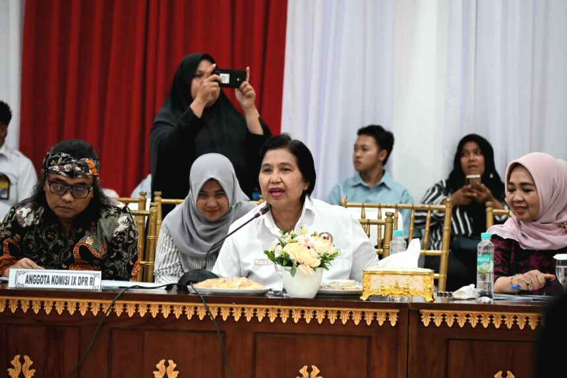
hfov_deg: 10.3
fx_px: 3151
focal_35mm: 200
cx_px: 284
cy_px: 189
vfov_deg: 6.9
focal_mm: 200
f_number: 6.3
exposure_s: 1/100
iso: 5000
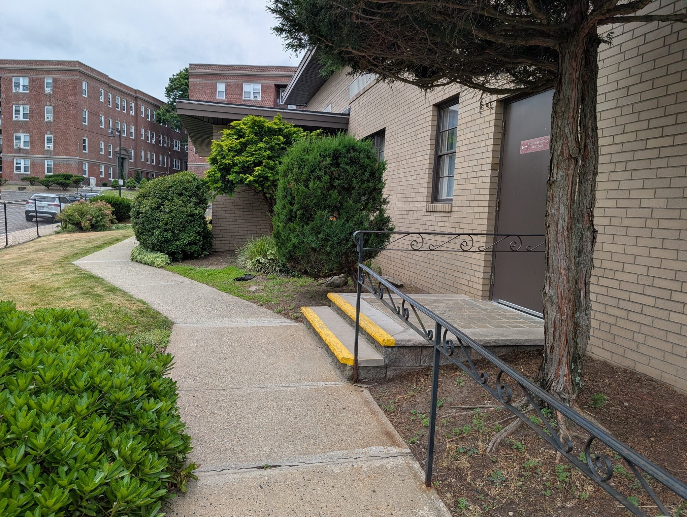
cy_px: 258
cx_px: 344
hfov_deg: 71.5
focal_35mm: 24
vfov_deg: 56.9
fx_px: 477
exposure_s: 1/923
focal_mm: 6.9
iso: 22
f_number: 1.68
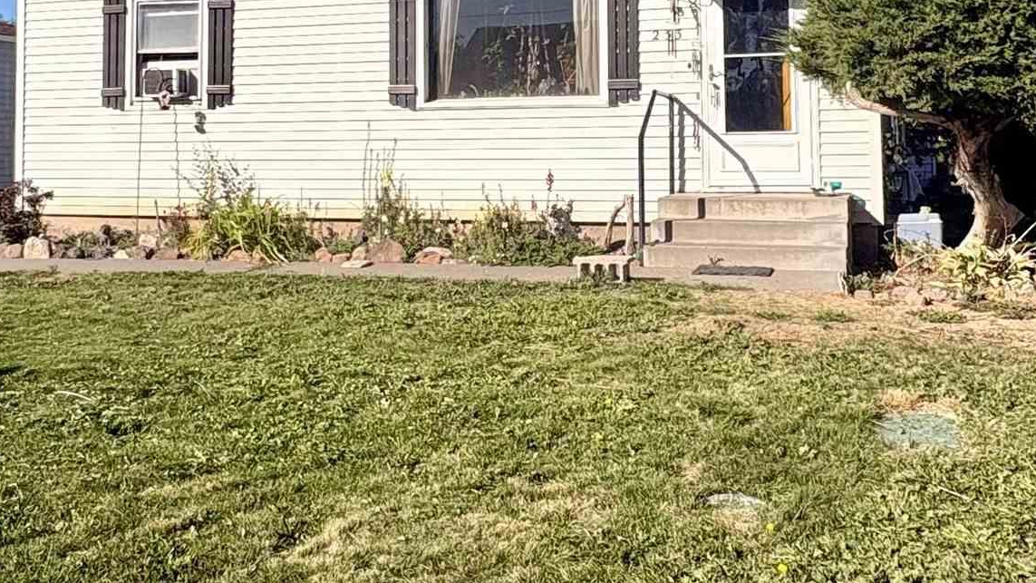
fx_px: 1126
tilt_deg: +3.3
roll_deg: +0.7
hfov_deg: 49.4
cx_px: 526
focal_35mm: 41
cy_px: 85
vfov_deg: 28.2
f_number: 2.2
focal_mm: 2.22
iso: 50
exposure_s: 1/3390
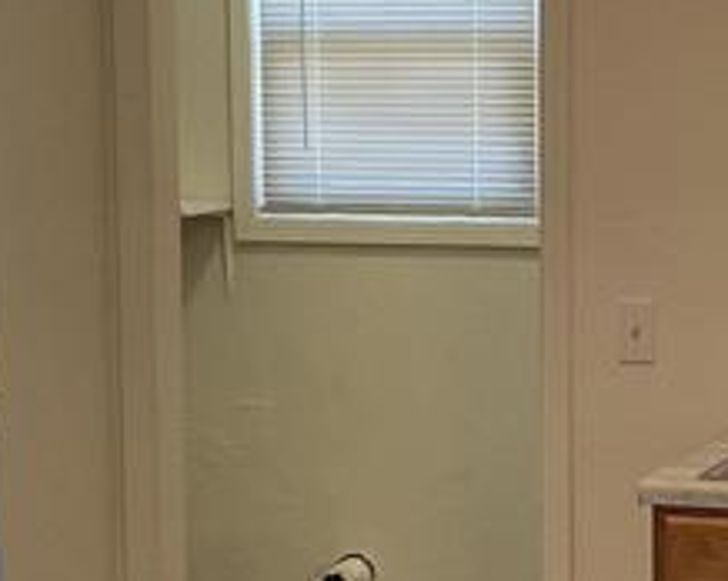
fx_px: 2863
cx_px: 571
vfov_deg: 11.6
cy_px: 387
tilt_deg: -7.9
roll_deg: +0.7
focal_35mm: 133
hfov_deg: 14.4
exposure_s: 1/60
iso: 64
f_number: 1.8
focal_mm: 3
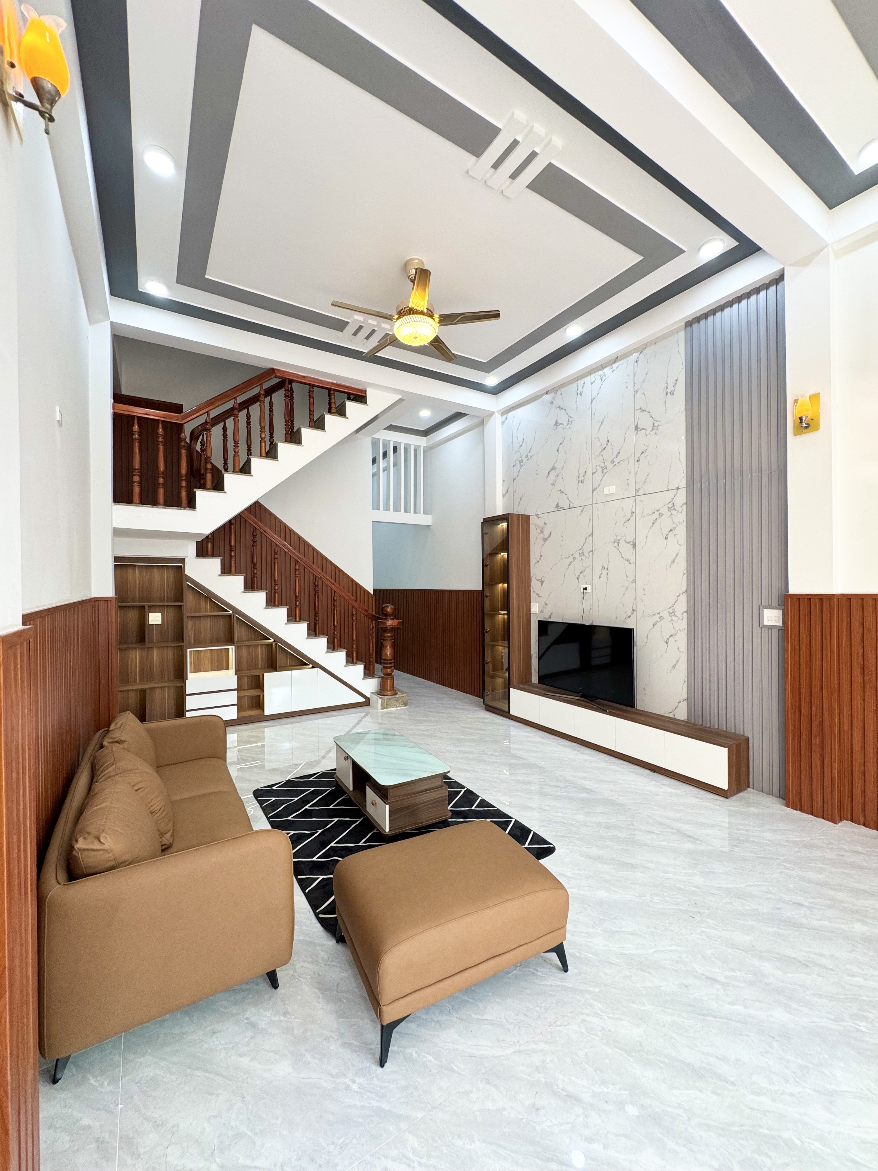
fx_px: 473
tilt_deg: +0.2
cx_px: 439
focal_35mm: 14
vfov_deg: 102.1
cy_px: 586
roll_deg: +1.5
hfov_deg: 85.7
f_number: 2.2
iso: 125
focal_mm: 2.22
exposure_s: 1/100
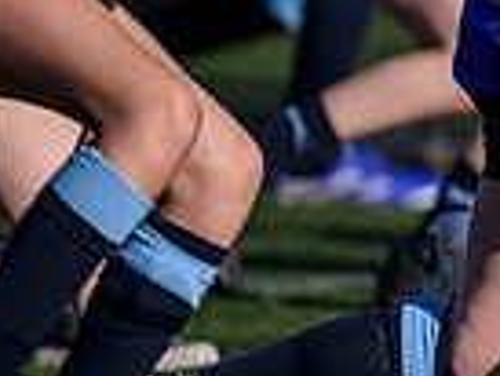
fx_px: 27338
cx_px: 1217
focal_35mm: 1891
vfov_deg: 0.8
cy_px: -88
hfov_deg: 1.0
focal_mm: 400
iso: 500
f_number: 3.2
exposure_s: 1/6400
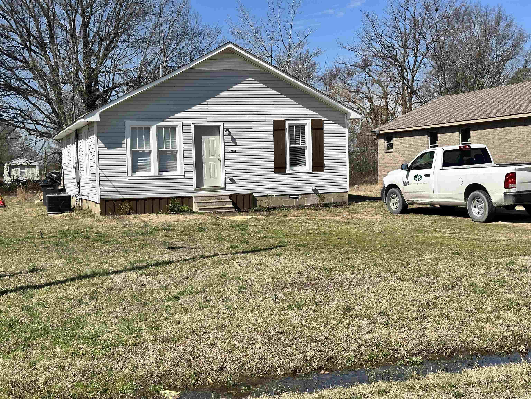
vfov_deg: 30.3
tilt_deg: -2.2
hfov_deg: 39.7
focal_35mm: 48
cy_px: 200
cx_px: 266
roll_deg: +2.8
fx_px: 736
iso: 64
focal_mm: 6.86
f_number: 1.78
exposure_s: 1/5556
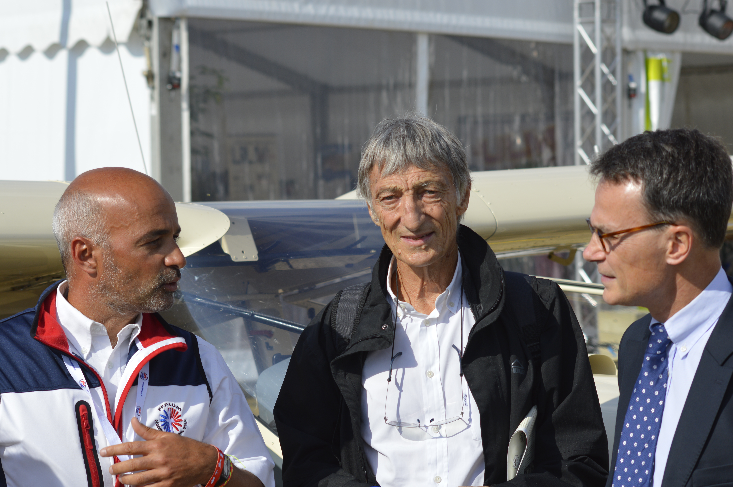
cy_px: 244
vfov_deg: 13.0
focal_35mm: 105
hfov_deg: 19.5
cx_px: 366
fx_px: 2136
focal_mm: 70
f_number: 6.3
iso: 100
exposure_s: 1/640
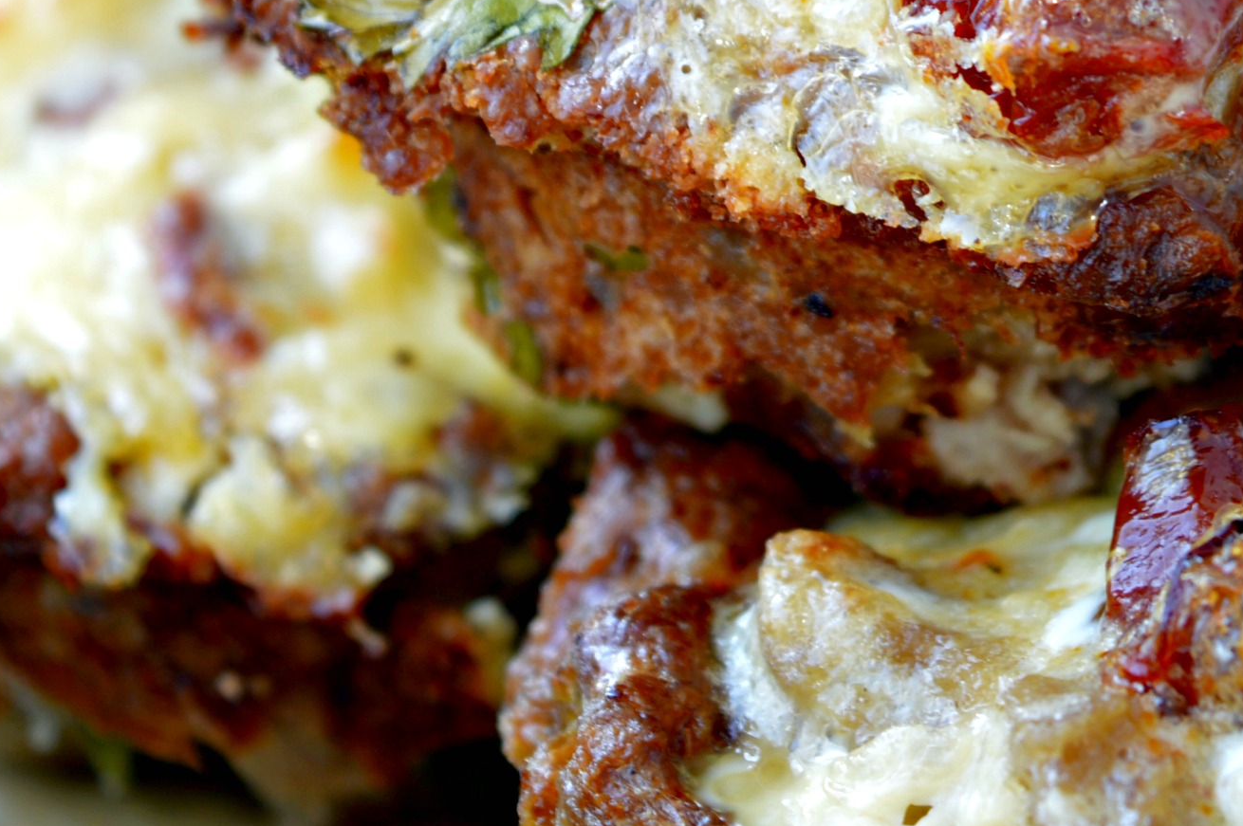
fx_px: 7219
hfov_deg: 9.8
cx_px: 1048
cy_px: -179
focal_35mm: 209
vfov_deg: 6.5
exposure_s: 1/15
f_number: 5.6
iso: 100
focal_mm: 55
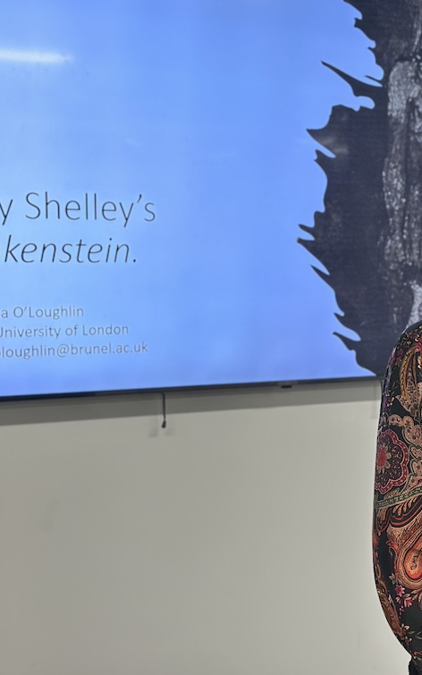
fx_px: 1269
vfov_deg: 29.8
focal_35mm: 69
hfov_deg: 18.7
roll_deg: -0.3
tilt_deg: -4.1
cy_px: 339
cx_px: 350
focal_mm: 6.86
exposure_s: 1/60
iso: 160
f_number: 1.78
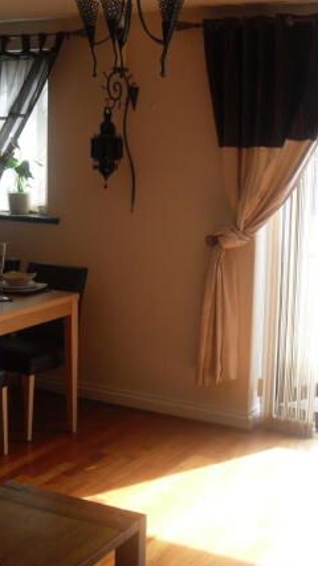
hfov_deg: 21.8
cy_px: 287
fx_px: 825
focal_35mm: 55
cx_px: 145
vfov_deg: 37.9
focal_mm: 6.3
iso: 80
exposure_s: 1/90
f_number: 2.8
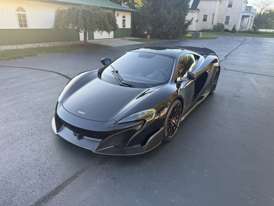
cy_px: 103
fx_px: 190
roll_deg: -2.9
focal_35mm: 24
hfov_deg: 71.6
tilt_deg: -22.3
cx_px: 137
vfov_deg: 56.8
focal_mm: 6.76
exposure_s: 1/244
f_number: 1.78
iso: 64
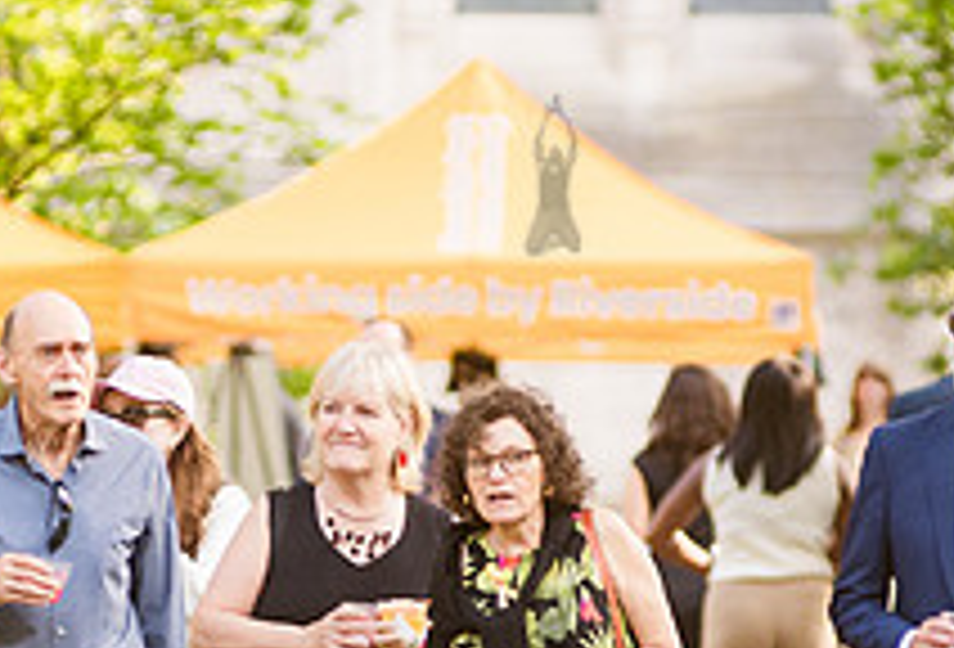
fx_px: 17964
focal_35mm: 674
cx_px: 383
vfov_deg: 2.1
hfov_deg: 3.0
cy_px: 731
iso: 500
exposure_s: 1/200
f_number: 4
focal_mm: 200
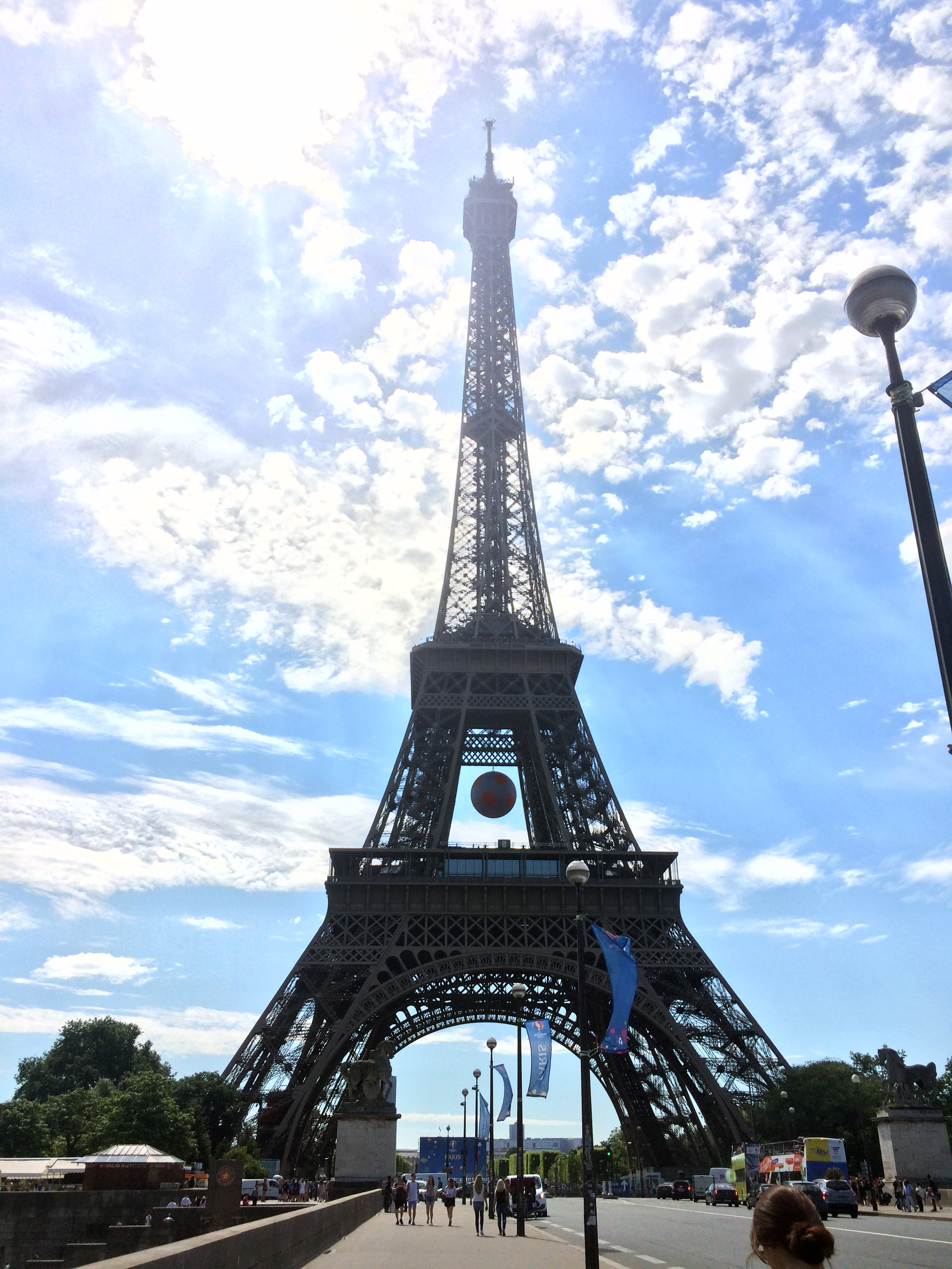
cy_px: 634
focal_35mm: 29
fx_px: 1063
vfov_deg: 61.7
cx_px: 476
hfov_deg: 48.2
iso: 32
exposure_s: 1/3731
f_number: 2.2
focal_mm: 4.15
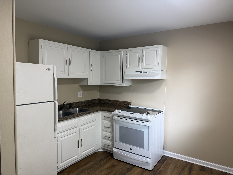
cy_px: 88
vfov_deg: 56.8
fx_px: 162
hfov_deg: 71.6
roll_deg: -1.3
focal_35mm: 24
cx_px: 116
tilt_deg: -2.5
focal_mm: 6.76
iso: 160
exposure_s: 1/120
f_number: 1.78
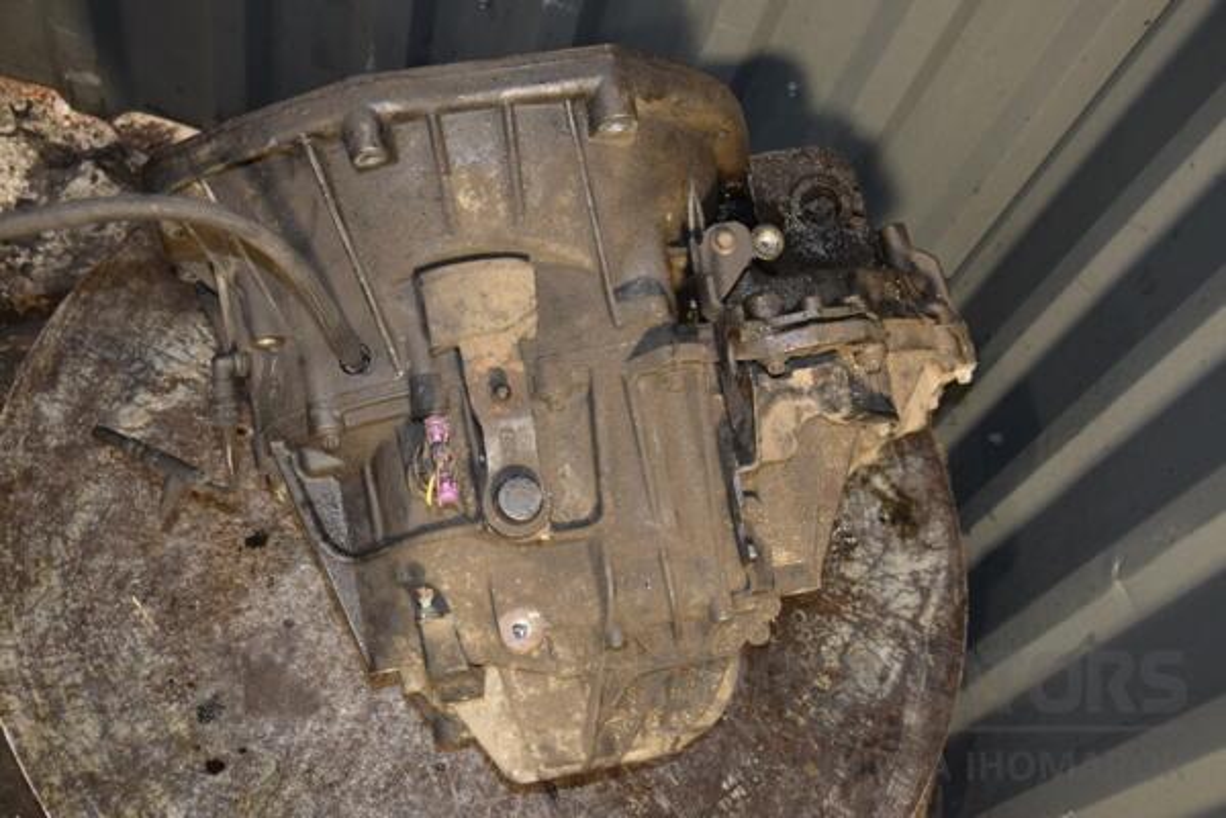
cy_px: 409
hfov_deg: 41.1
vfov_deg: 28.1
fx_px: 1635
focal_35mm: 48
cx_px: 613
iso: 800
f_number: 5
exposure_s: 1/80
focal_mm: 32
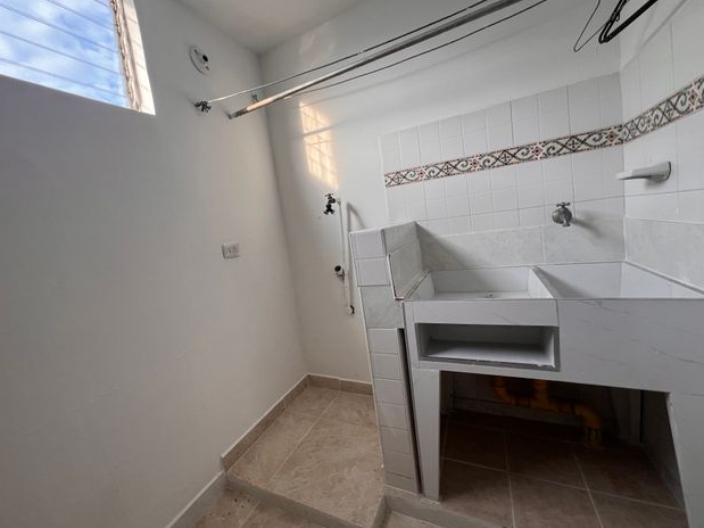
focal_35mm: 14
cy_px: 255
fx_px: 285
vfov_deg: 85.6
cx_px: 327
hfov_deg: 101.9
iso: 50
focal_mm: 1.57
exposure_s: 1/99
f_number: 1.8
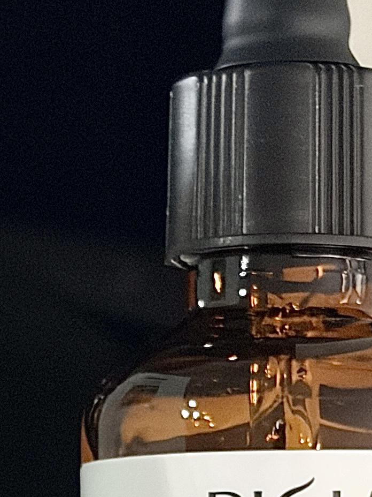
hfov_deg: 6.5
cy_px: 580
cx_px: -47
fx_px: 3238
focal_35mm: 226
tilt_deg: -32.3
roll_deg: +4.1
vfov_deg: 8.7
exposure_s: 1/40
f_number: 1.6
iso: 200
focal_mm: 5.96
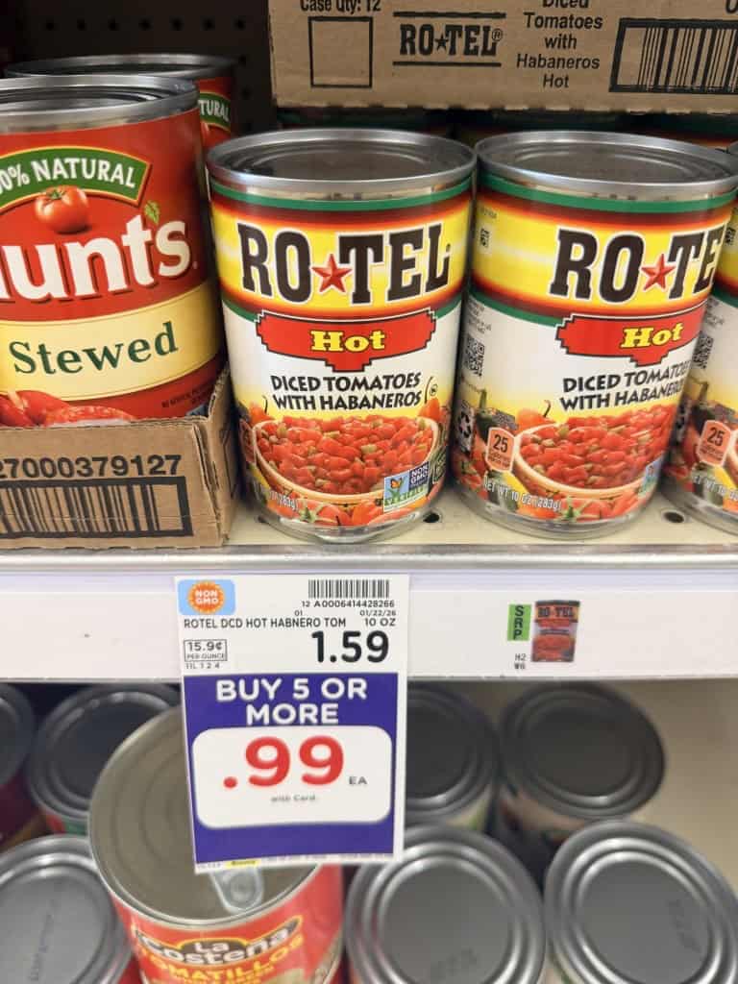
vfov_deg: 71.6
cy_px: 492
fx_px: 682
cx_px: 369
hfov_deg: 56.8
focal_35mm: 24
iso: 160
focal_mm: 6.8
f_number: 1.8
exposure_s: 1/64
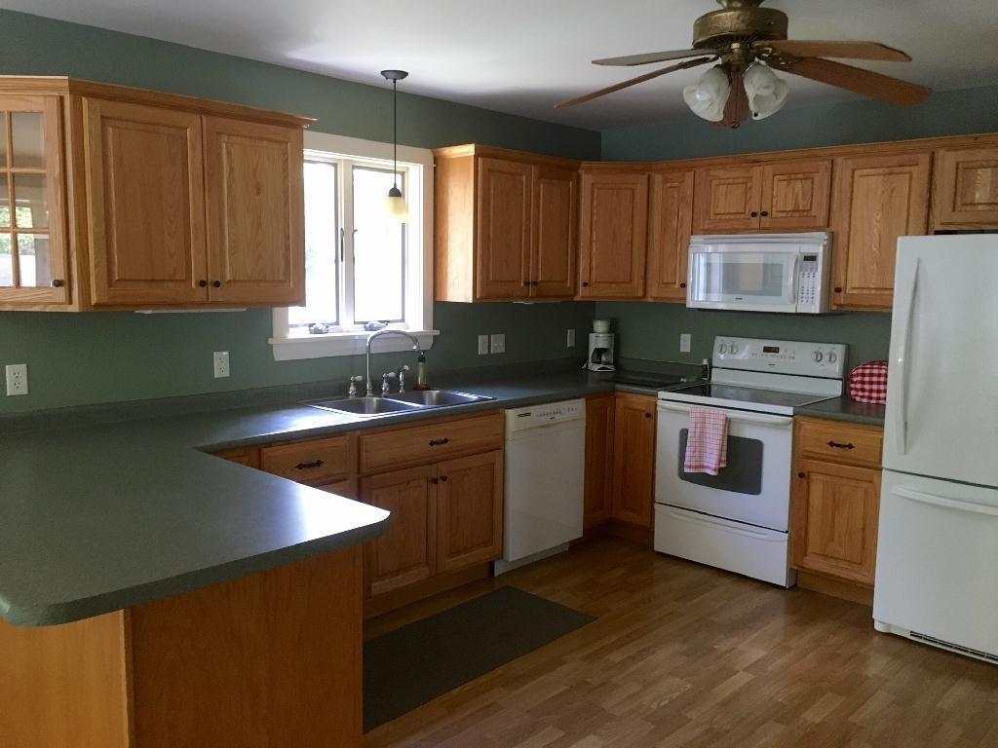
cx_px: 499
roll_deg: +0.2
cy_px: 374
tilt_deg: -5.9
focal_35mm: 29
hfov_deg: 61.7
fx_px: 836
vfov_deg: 48.2
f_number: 2.2
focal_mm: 4.15
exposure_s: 1/30
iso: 125
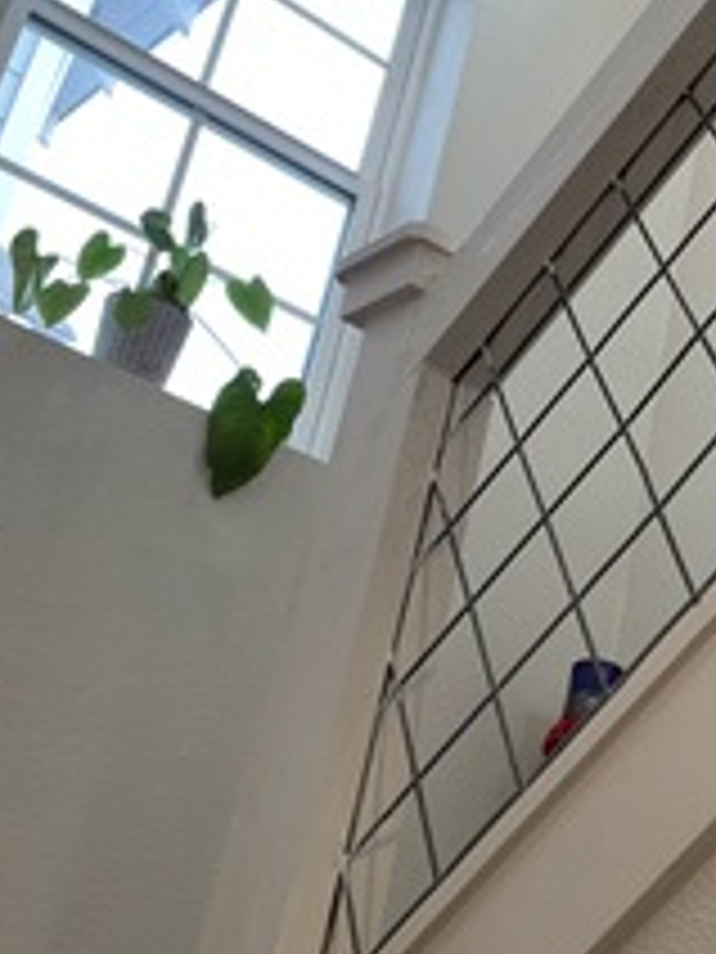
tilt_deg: +28.1
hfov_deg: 24.2
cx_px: 635
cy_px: 360
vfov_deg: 32.6
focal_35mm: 59
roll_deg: -9.5
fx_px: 1627
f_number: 1.6
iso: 80
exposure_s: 1/120
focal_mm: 4.2
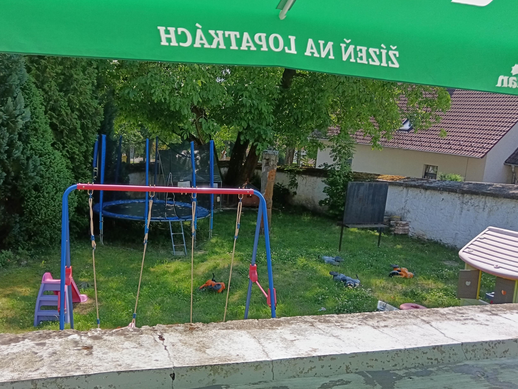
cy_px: 201
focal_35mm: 34
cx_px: 195
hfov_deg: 53.4
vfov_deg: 41.8
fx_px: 509
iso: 100
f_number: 1.9
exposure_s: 1/583
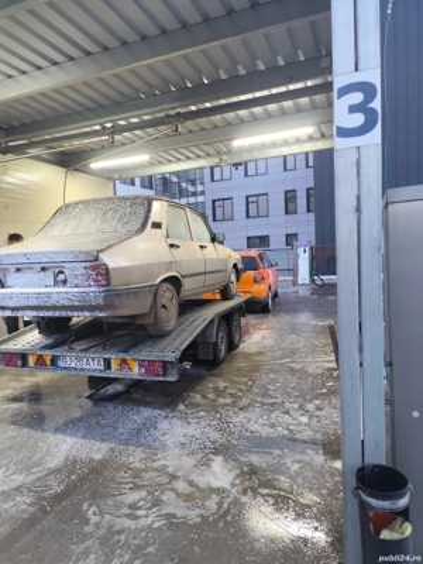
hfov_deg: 58.9
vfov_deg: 73.9
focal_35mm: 23
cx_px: 212
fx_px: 375
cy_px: 282
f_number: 1.65
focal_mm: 6.19
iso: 500
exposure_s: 1/50
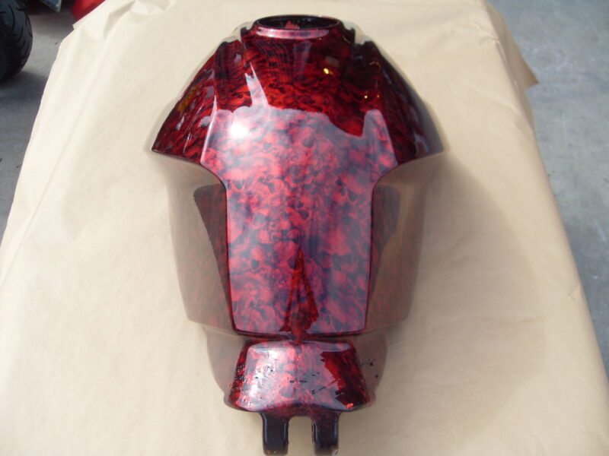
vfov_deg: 40.7
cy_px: 228
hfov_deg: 52.6
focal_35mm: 35
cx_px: 304
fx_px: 616
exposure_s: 1/90
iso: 80
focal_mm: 6.3
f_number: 7
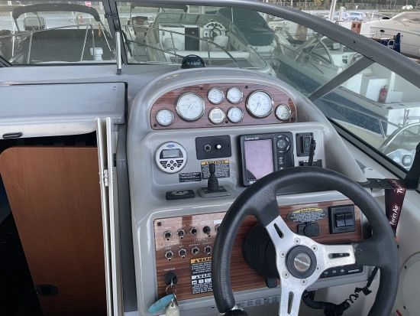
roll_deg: -1.3
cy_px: 158
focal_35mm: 26
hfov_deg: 67.3
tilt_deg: -25.7
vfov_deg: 53.1
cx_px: 210
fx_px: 316
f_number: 1.6
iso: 200
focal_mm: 4.2
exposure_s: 1/60
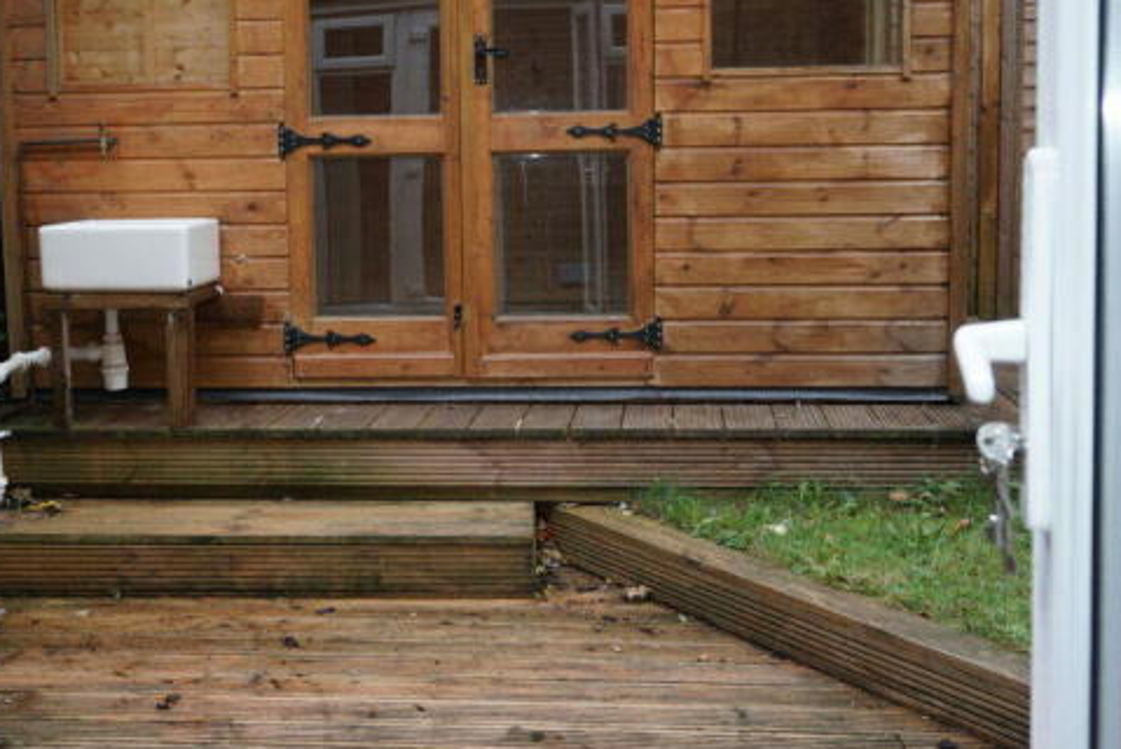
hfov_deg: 47.0
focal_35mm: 41
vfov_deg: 32.5
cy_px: 263
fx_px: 1277
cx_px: 434
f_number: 4
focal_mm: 20
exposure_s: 1/60
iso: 100
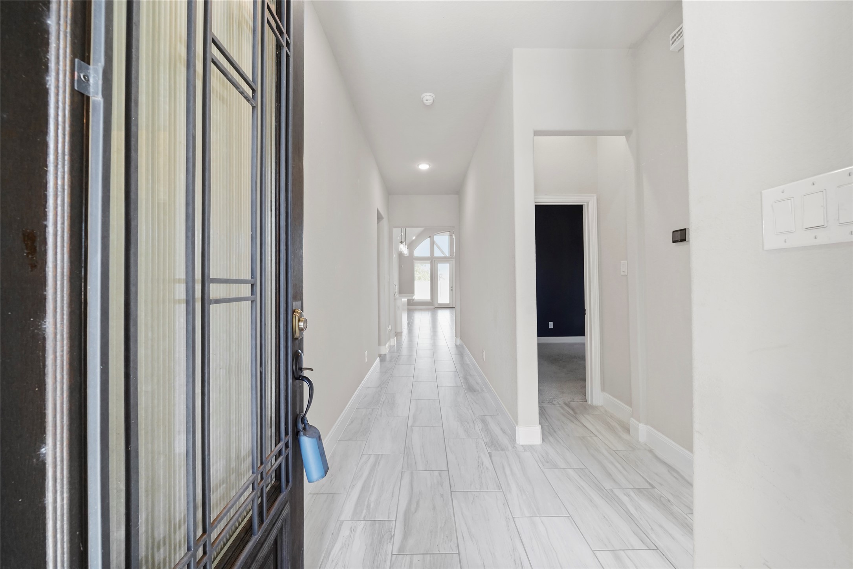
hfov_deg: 112.6
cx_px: 426
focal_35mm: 12
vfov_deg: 90.0
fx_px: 284
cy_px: 284
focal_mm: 12
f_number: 8
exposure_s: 1/30
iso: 2000
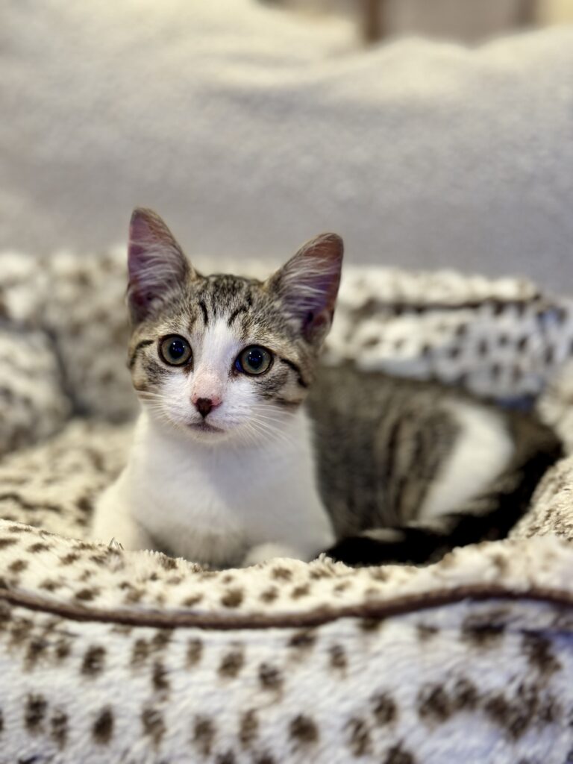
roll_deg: -0.8
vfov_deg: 39.7
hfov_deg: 30.3
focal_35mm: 48
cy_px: 382
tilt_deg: -19.0
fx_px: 1059
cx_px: 286
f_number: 1.78
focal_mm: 6.76
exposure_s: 1/40
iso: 200
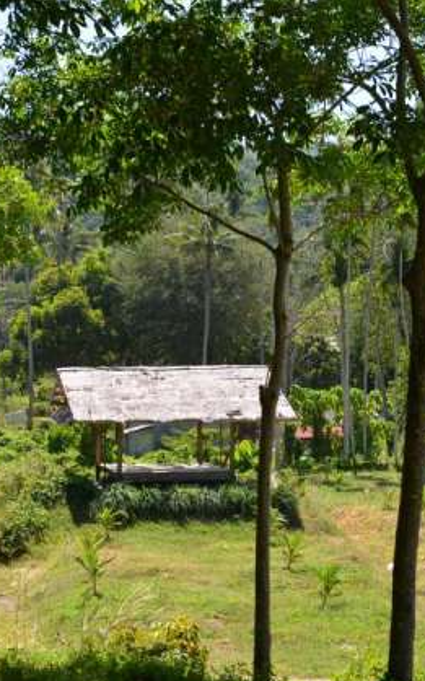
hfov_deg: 15.9
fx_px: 1521
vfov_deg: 25.2
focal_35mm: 82
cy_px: 380
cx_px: 135
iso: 400
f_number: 5.6
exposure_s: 1/320
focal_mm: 42
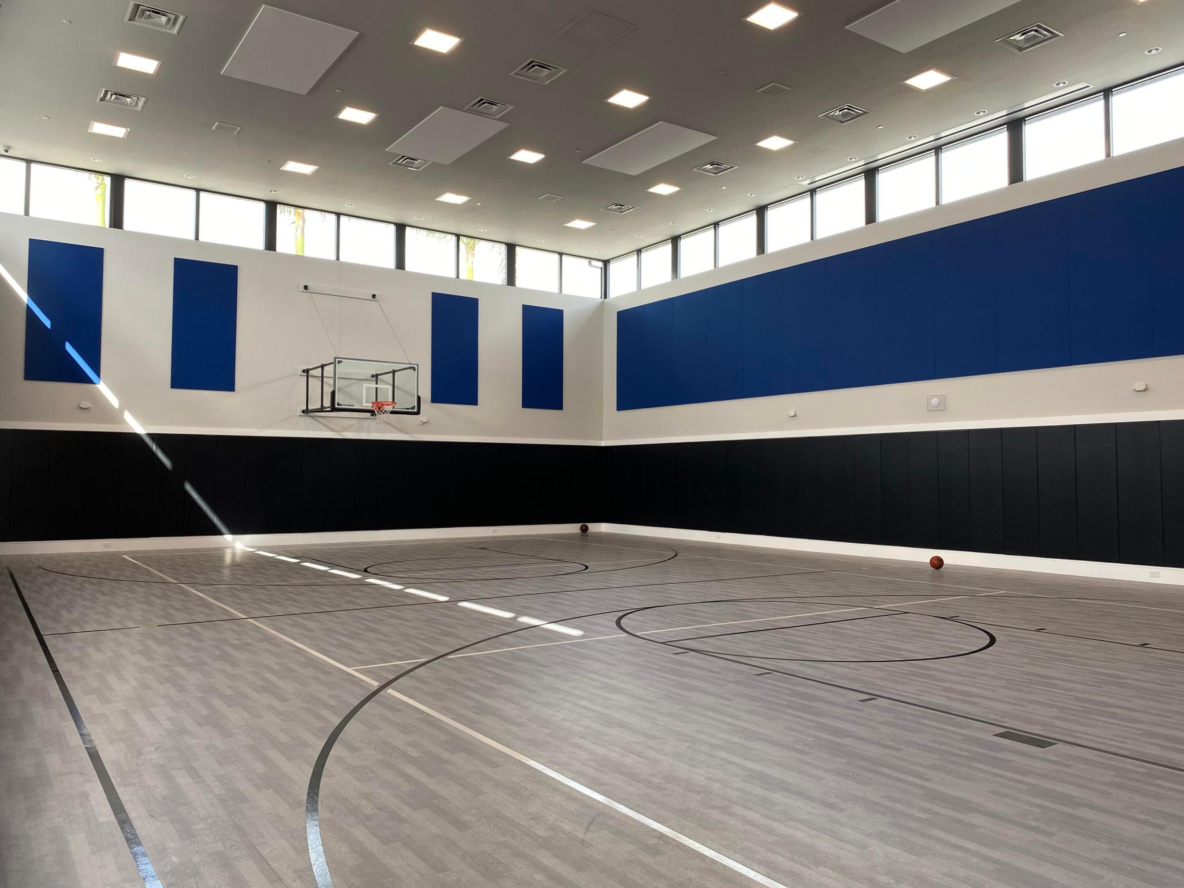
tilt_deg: +3.0
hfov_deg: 67.3
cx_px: 592
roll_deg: -0.2
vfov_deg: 53.1
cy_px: 444
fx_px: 889
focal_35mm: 26
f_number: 1.8
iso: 80
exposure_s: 1/122
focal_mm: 4.25
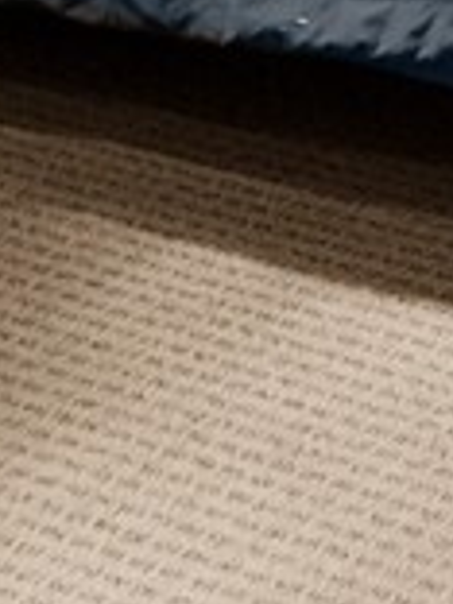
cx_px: 838
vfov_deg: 8.7
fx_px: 3252
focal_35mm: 186
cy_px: -1216
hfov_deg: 7.7
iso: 400
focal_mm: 17.8
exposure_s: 1/15
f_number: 2.8
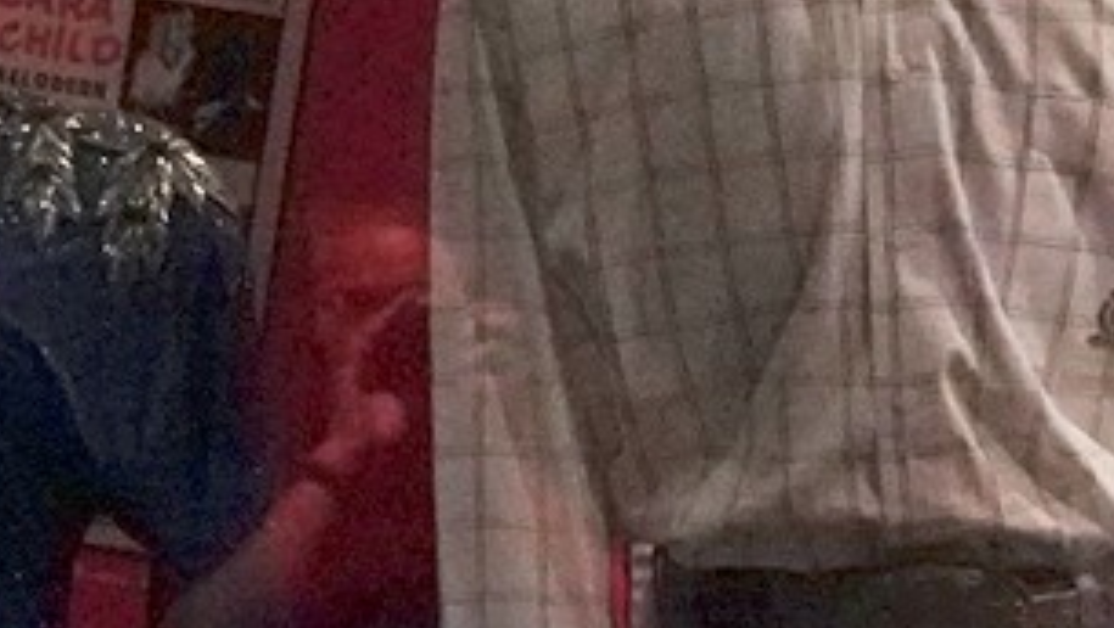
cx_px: 676
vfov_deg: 5.9
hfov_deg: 10.4
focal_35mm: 206
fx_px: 6089
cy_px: 851
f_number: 4.5
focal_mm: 30
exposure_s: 1/80
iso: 10000
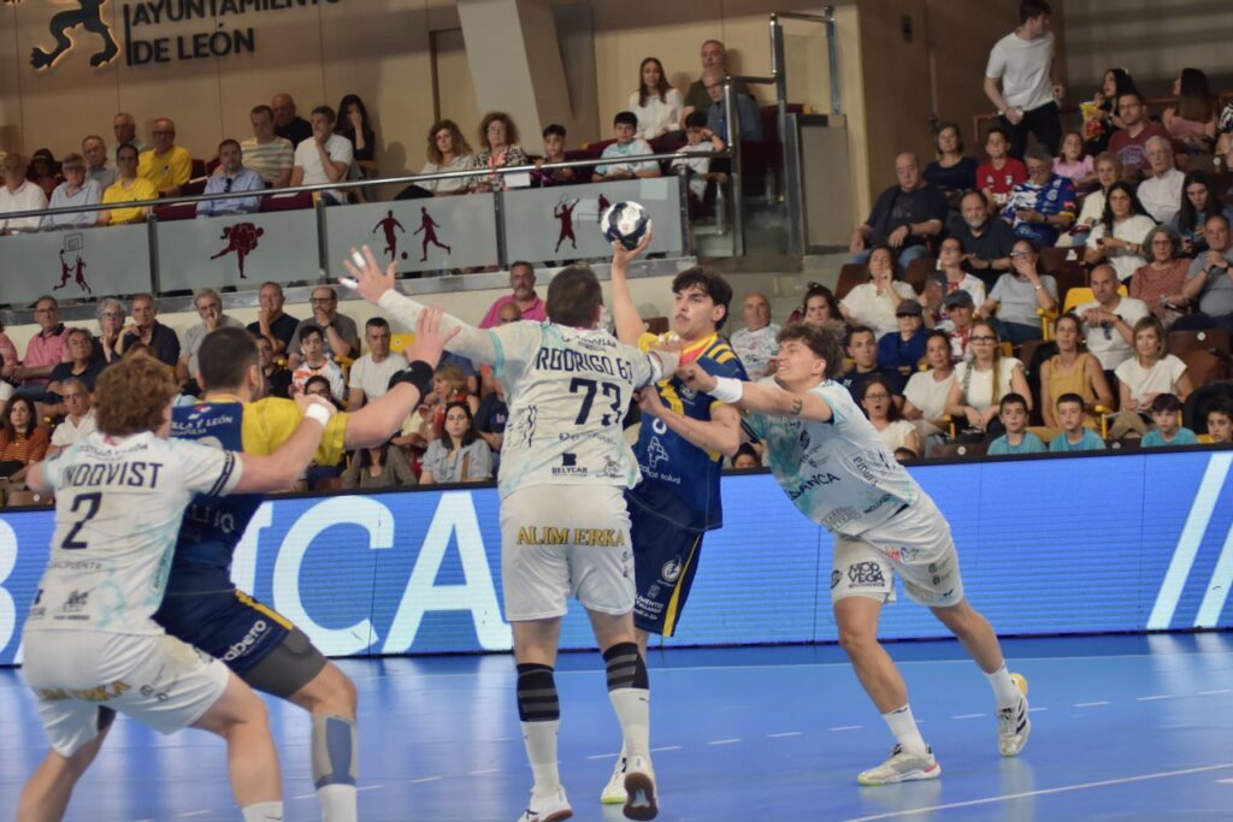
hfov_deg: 16.1
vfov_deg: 10.8
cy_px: 411
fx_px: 4367
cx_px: 616
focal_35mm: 128
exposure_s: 1/640
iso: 1000
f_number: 4
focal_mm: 85
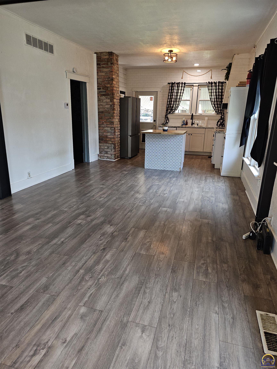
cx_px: 138
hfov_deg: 58.9
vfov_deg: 73.9
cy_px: 184
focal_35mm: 23
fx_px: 245
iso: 125
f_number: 1.7
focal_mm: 6.3
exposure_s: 1/40
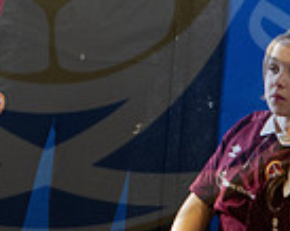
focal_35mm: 1035
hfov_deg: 1.9
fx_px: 8864
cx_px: 42
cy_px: -121
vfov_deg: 1.5
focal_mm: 260
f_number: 6.3
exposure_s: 1/320
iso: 8000
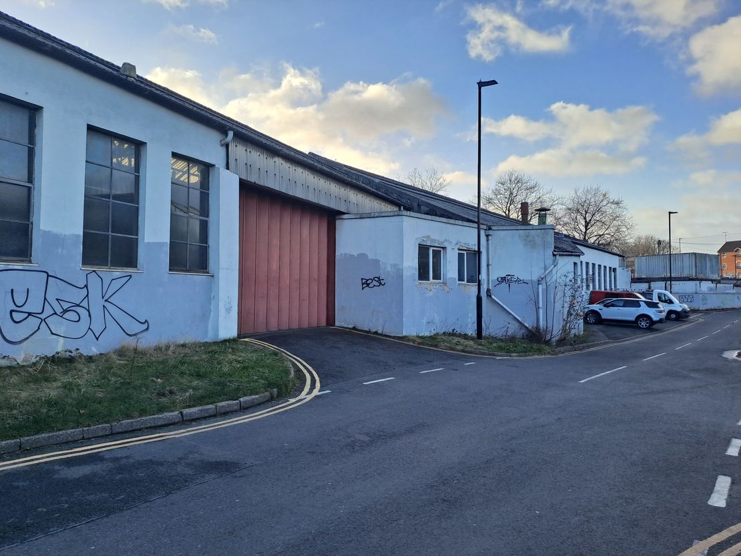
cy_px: 278
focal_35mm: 25
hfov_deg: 69.4
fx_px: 535
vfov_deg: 54.9
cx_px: 370
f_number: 1.8
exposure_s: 1/493
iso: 32
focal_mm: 4.65
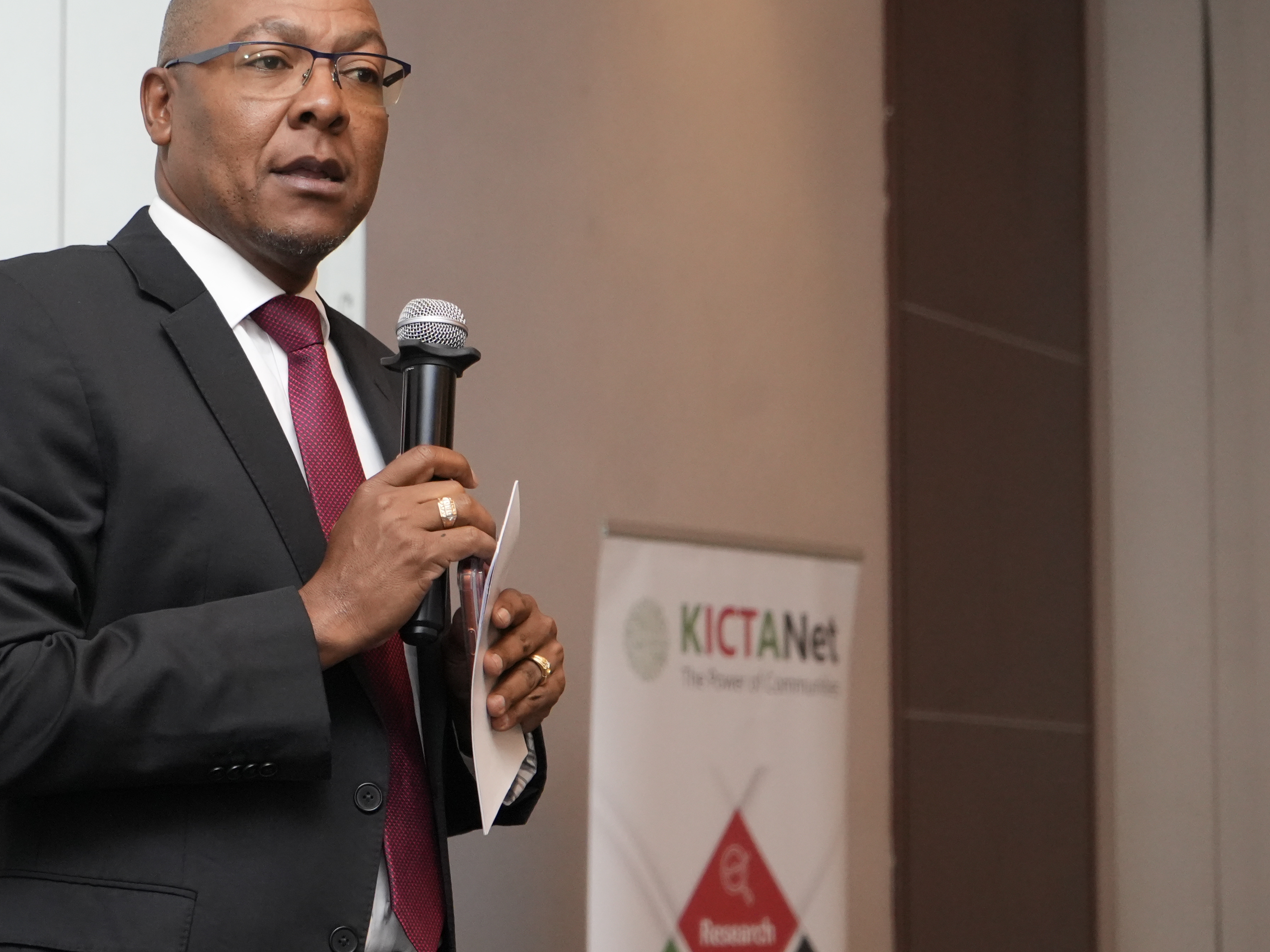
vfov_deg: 11.3
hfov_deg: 15.0
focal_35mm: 131
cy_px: 315
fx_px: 4806
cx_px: 289
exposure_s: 1/160
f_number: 5.6
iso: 4000
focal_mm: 70
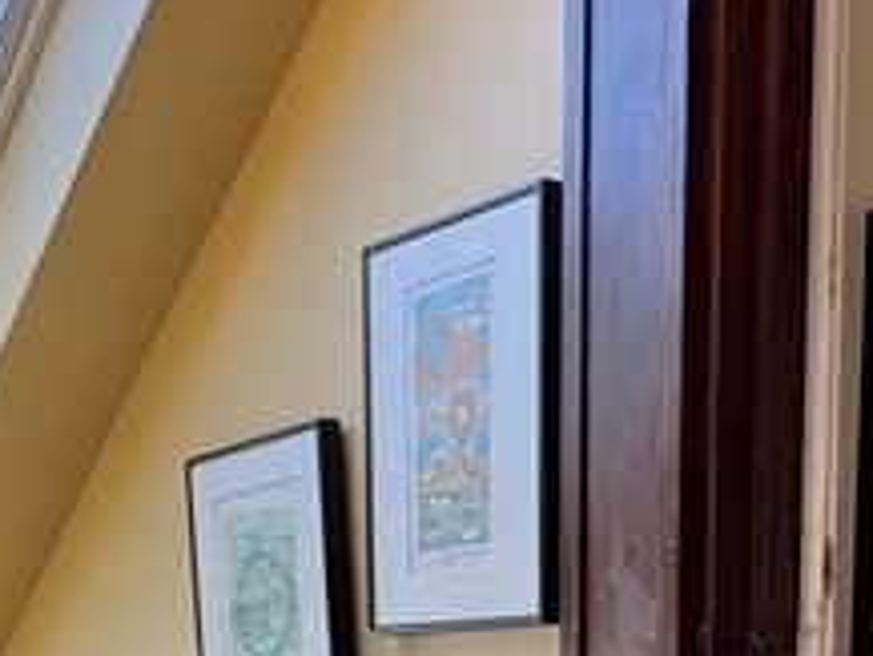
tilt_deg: -6.9
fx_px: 1665
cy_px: 889
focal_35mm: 66
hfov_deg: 29.3
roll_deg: -0.1
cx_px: 495
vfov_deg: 20.1
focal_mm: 2.22
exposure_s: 1/120
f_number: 2.2
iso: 200
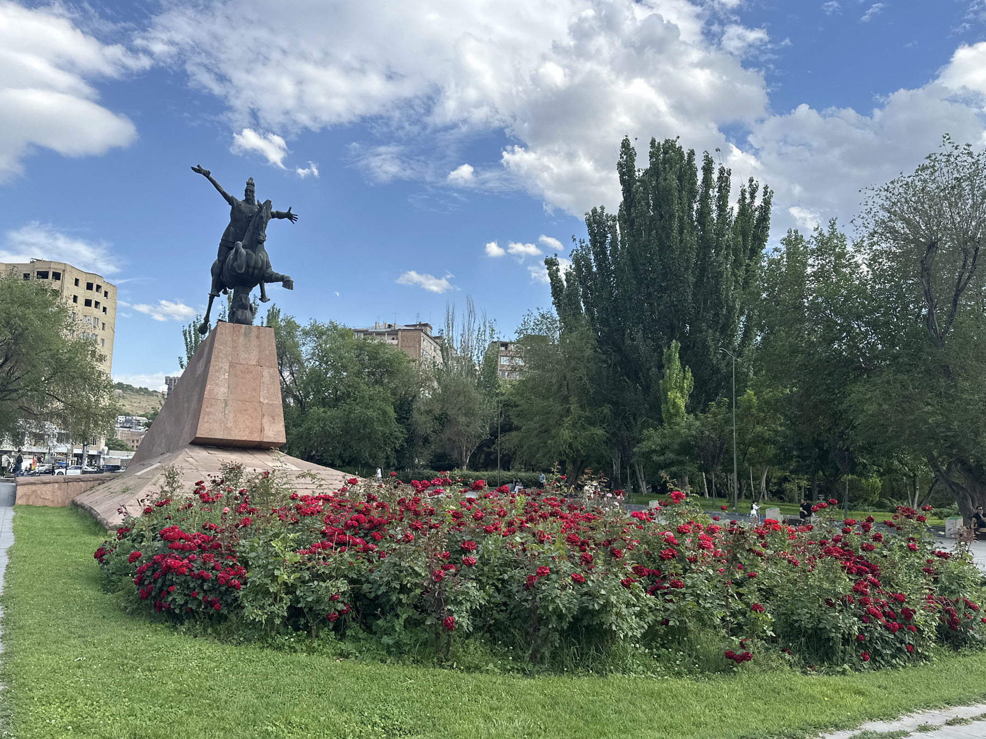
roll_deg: -2.3
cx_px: 455
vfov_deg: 51.3
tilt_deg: +7.7
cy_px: 402
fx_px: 769
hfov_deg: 65.2
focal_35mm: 27
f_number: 1.78
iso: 80
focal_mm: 6.86
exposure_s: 1/2591
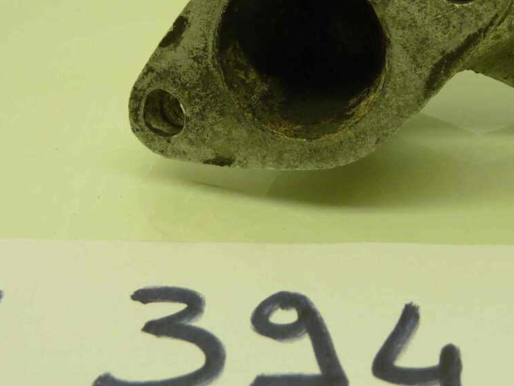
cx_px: 297
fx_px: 743
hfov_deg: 38.1
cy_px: 102
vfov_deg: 28.7
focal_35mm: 50
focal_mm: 4.1
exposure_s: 1/40
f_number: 3.3
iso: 80
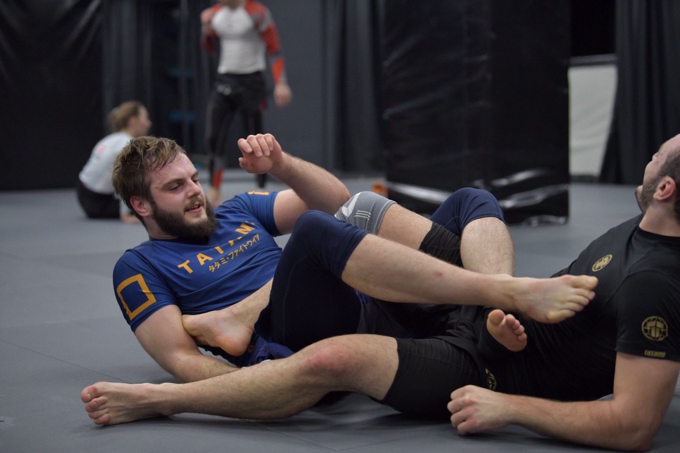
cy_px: 226
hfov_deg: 28.8
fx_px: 1322
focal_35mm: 70
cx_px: 340
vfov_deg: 19.5
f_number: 2.8
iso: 1000
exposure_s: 1/500
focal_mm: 70
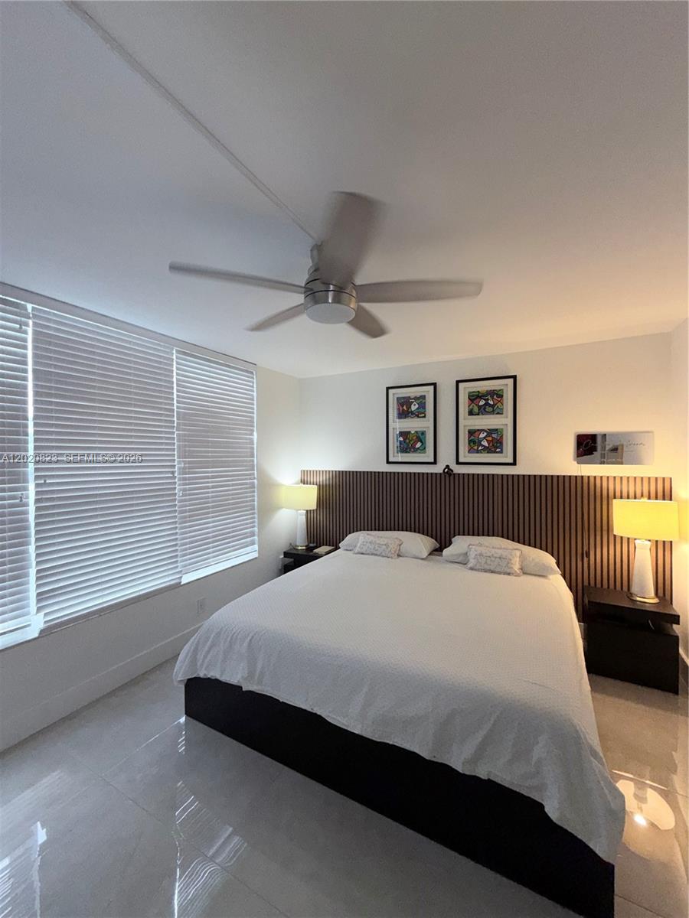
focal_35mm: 14
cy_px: 459
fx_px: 372
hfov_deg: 85.7
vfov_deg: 102.1
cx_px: 344
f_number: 2.2
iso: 100
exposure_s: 1/121
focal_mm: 2.22
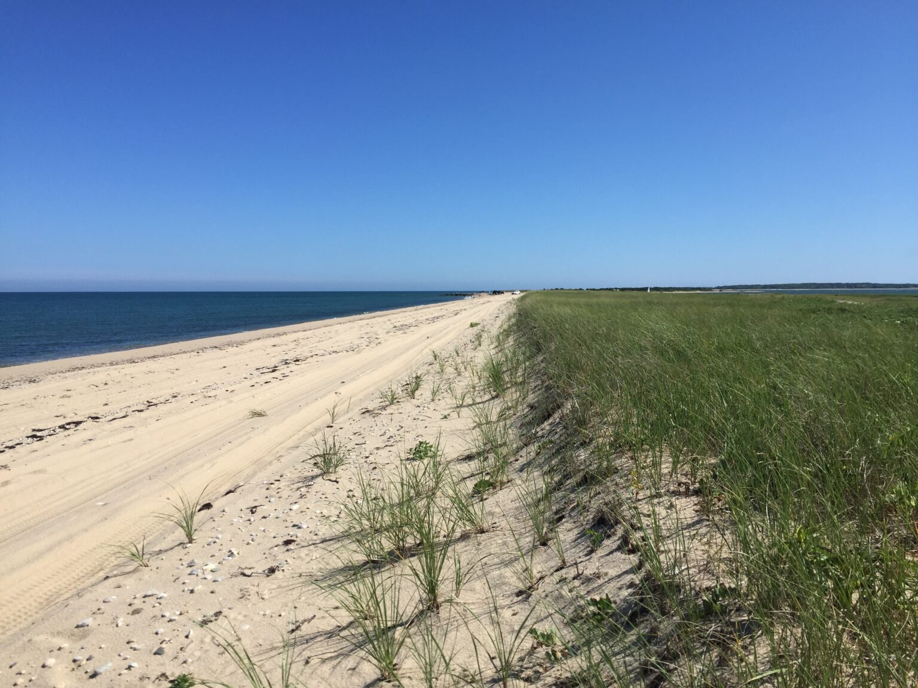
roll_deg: +1.3
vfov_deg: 48.2
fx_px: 769
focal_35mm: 29
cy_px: 344
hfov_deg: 61.7
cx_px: 459
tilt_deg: -4.7
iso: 32
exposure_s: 1/3049
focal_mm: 4.15
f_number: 2.2
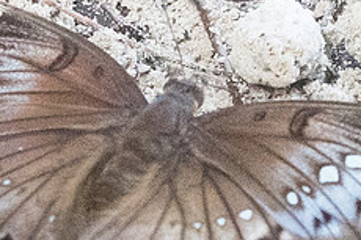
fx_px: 22075
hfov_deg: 0.9
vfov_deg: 0.6
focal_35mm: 2203
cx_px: 180
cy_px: -177
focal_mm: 150
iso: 800
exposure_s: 1/1000
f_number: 6.3
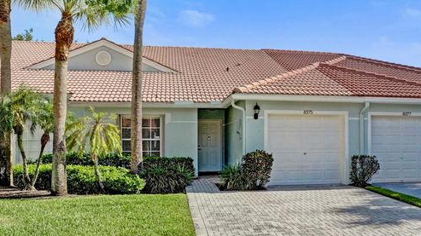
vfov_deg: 63.9
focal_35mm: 17
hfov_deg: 95.9
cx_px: 210
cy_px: 115
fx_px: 190
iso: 800
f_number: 5
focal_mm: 16
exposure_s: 1/4000
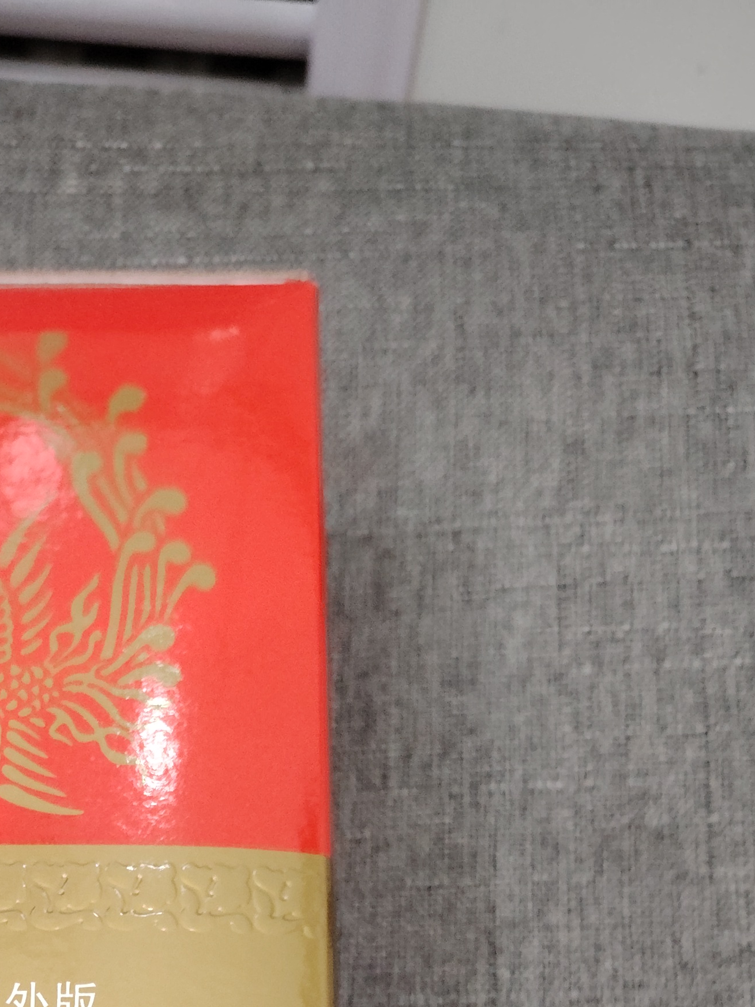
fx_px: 1599
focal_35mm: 55
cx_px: 121
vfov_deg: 30.7
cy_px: 1145
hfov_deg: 26.0
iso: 5203
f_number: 1.75
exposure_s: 1/100
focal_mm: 5.25
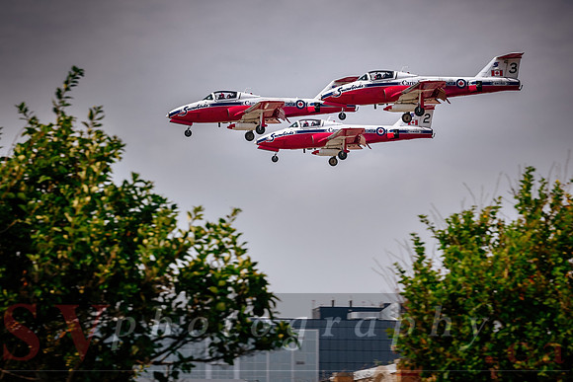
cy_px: 240
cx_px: 249
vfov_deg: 5.6
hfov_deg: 8.4
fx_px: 3883
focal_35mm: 244
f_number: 6.3
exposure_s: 1/400
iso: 200
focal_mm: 150
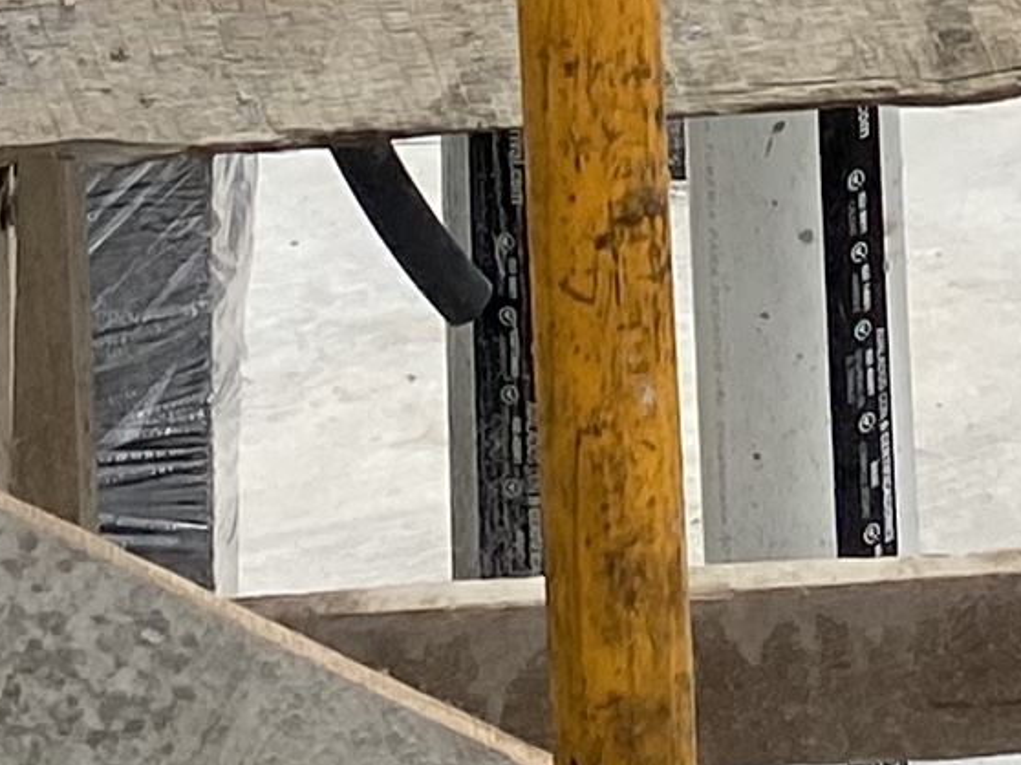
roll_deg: +0.2
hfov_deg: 9.9
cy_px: -1986
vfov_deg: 6.7
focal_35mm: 188
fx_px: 5543
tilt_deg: +2.3
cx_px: 1875
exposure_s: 1/3731
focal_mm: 4.25
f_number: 1.8
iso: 32
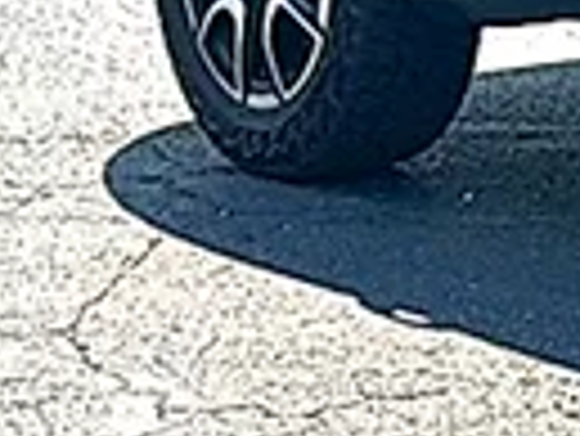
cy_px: -236
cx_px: 1538
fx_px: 3555
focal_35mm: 212
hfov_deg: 8.3
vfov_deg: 6.9
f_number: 1.78
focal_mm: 6.86
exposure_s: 1/3745
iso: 80
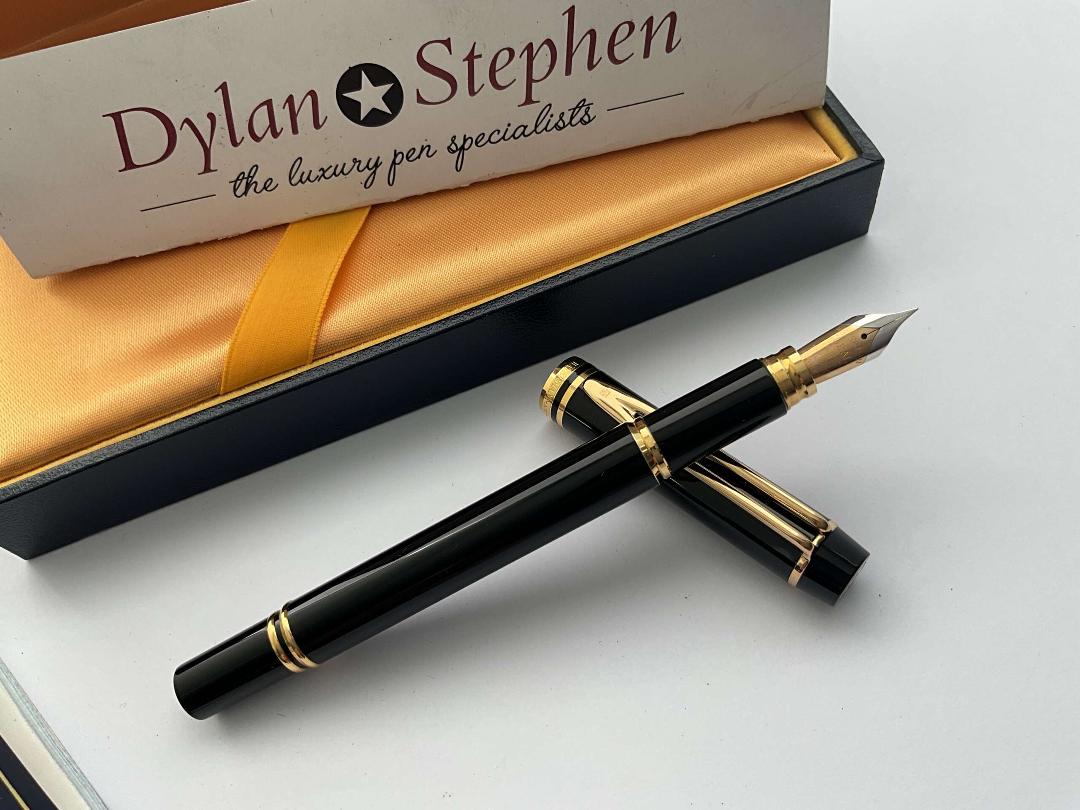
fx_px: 905
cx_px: 540
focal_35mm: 29
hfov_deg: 61.7
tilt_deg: -60.7
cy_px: 405
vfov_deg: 48.2
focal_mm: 3
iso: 25
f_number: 1.8
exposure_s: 1/122
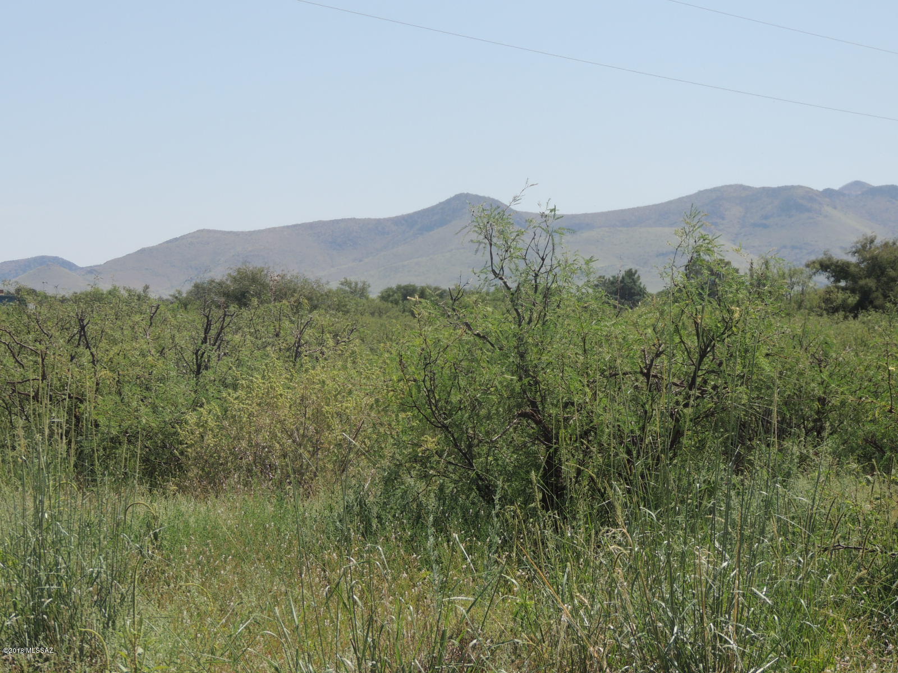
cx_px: 449
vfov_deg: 11.0
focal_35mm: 135
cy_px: 336
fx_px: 3502
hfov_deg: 14.6
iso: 100
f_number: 4.3
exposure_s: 1/640
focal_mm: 24
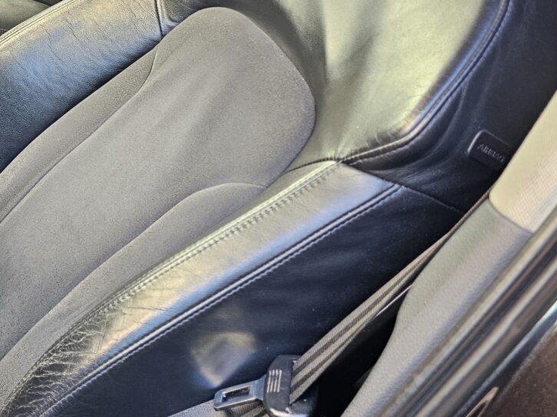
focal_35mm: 51
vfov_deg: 28.0
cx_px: 23
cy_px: 87
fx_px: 820
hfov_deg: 34.7
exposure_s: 1/100
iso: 160
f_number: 1.7
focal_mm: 6.3
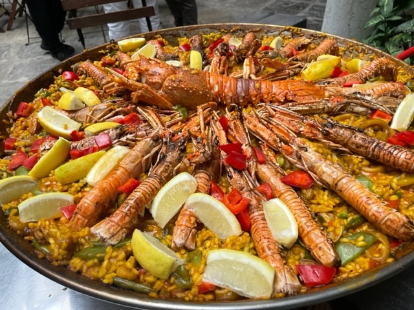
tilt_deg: -41.5
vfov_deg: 53.1
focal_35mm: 26
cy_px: 155
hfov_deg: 67.3
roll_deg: +1.7
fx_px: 311
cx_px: 207
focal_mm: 4.2
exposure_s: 1/121
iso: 100
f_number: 1.6
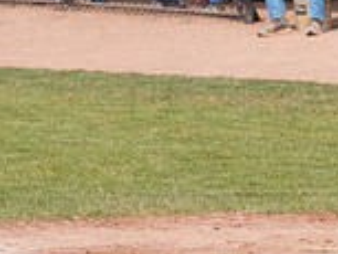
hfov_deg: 3.8
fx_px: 5052
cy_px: 106
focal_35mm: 517
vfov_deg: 2.9
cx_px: 532
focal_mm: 95
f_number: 5.6
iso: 320
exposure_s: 1/1600
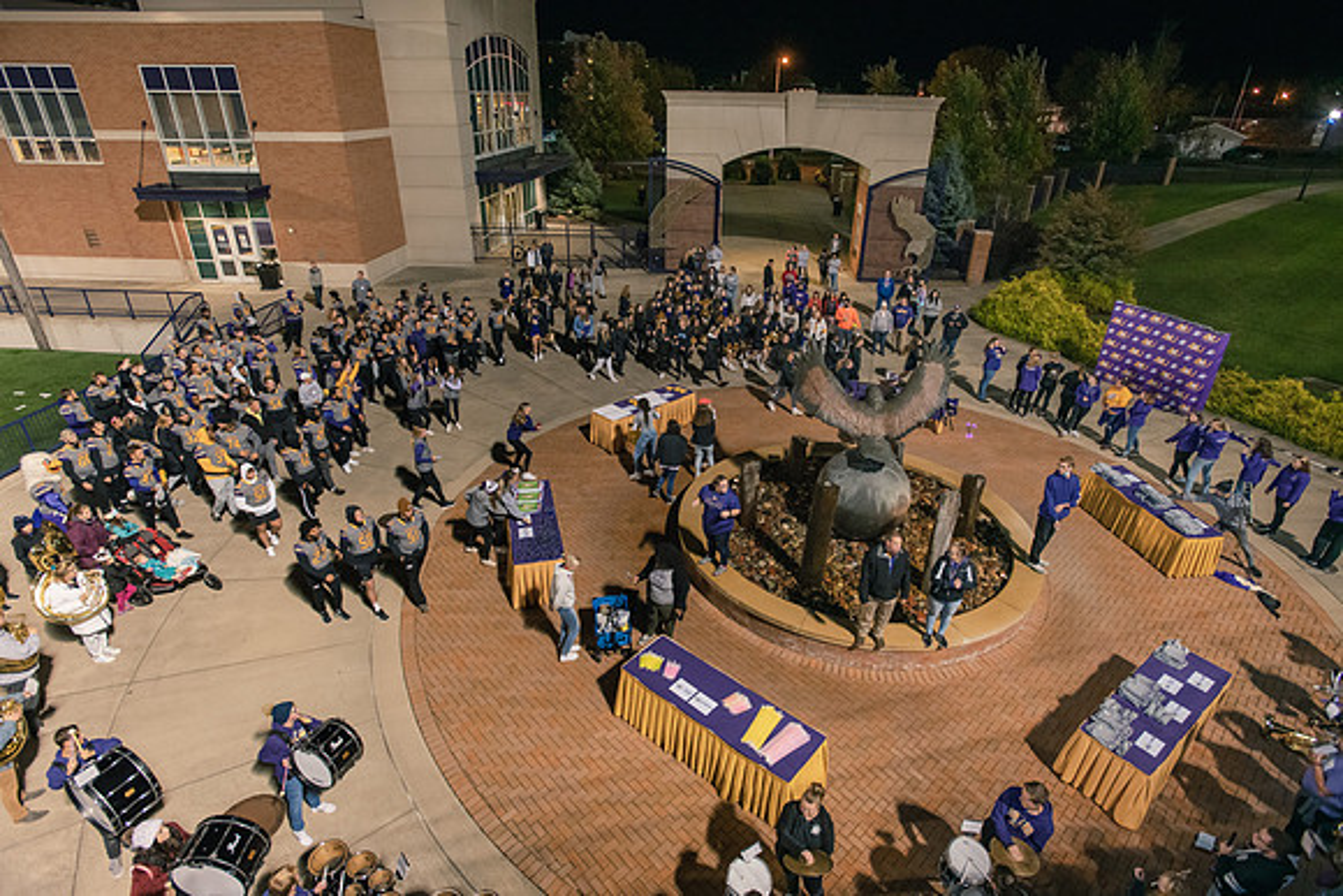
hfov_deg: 86.9
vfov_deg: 64.6
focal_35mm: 19
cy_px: 448
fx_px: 709
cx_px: 672
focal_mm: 19
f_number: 4.5
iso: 2500
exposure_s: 1/60
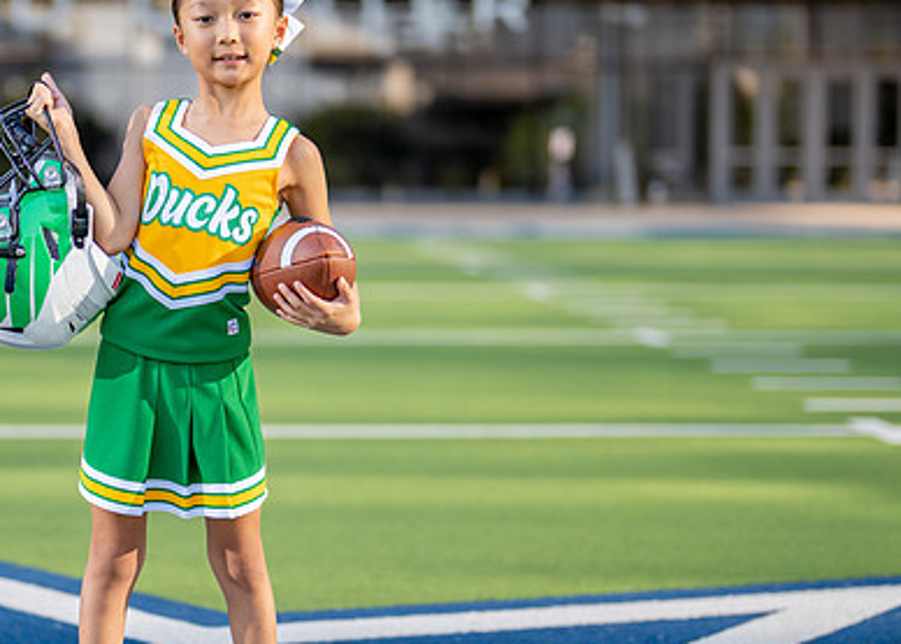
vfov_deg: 13.8
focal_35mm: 104
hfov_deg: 19.1
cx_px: 196
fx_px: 2661
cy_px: 370
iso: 100
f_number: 1.2
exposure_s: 1/3200
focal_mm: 50
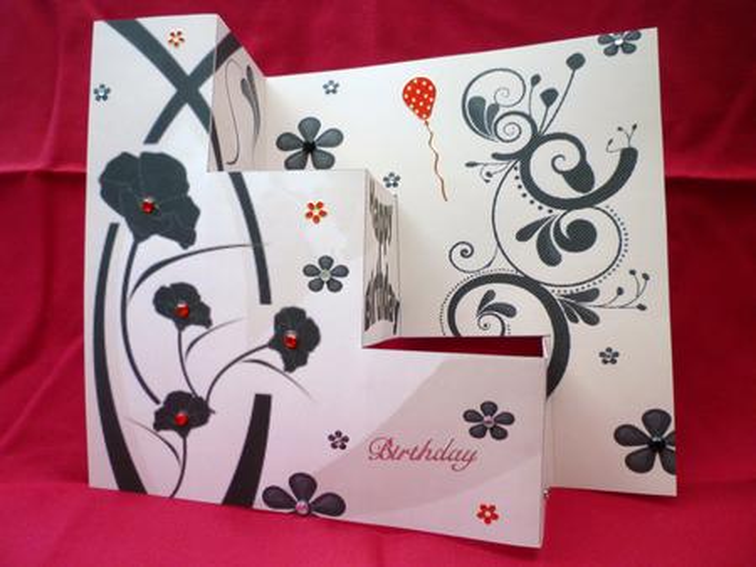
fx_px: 634
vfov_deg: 48.3
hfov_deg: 61.6
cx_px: 378
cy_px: 284
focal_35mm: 29
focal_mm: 5.2
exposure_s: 1/30
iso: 125
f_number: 3.3
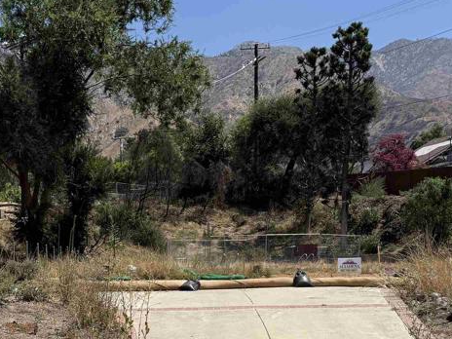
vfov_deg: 26.1
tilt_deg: -5.1
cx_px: 11
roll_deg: +0.7
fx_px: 692
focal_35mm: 53
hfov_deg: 33.4
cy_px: 339
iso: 80
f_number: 1.78
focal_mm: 6.76
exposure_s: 1/5714
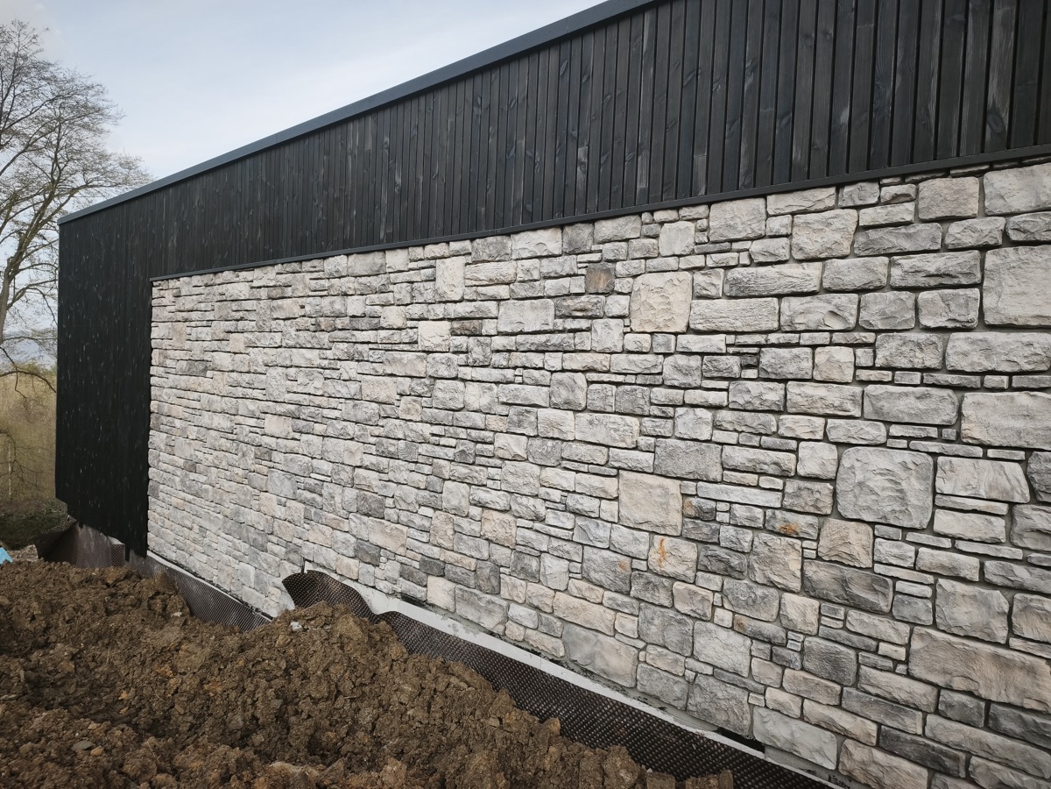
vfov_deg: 58.9
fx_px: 698
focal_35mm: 23
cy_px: 394
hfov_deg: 73.9
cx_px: 526
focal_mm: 6.45
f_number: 1.62
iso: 50
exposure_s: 1/797
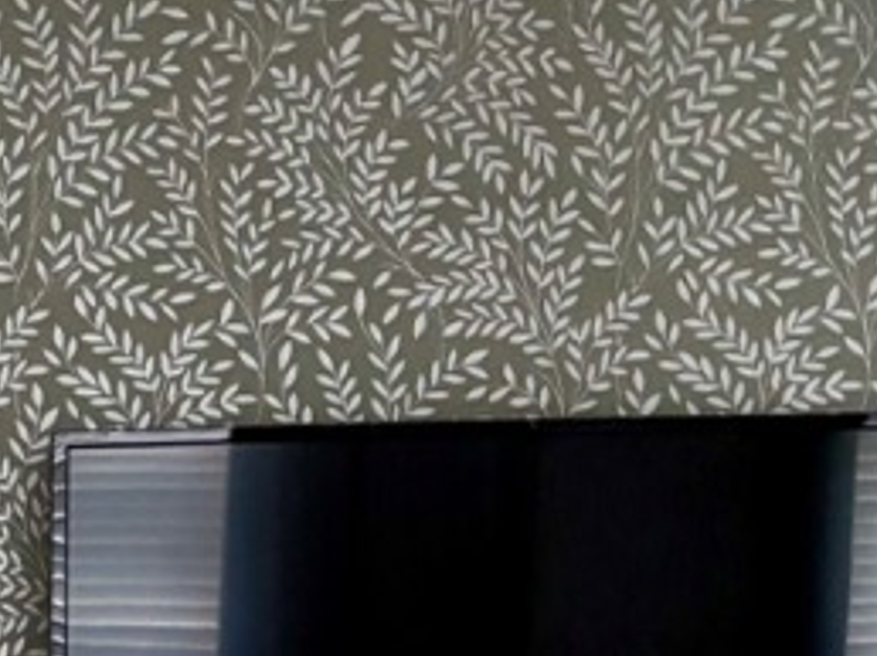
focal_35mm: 121
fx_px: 3063
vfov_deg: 11.8
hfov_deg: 15.3
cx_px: -371
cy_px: 901
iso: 800
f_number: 1.6
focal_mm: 5.96
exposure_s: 1/30
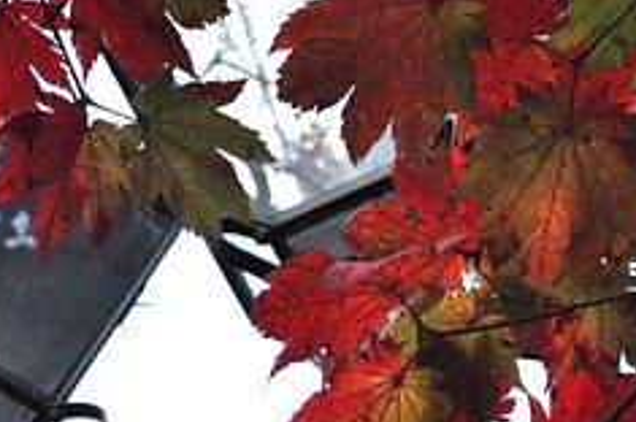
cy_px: 238
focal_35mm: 157
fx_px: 2770
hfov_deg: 13.0
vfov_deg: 8.7
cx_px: 97
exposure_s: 1/400
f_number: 10
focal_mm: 48
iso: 3200
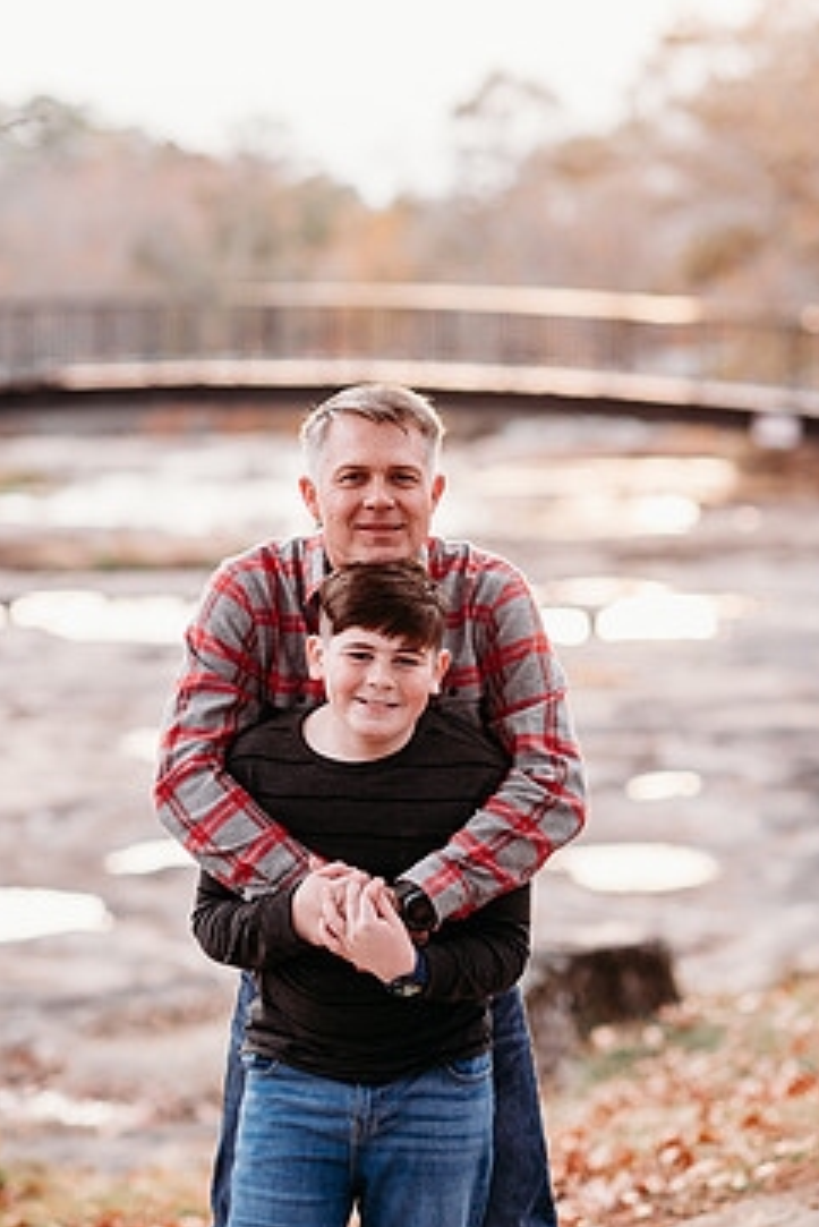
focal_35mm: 106
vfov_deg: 19.3
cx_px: 421
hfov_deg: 12.9
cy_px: 506
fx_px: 3614
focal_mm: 85
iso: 320
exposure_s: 1/400
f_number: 2.2
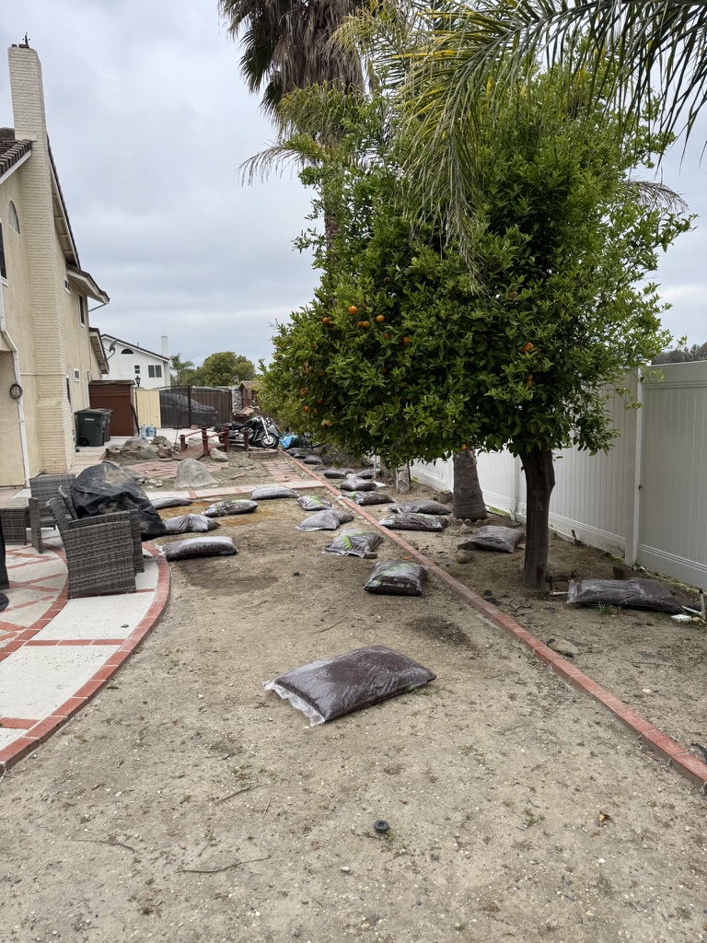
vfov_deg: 71.6
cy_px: 472
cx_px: 354
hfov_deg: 56.8
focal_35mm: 24
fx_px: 654
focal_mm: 6.76
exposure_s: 1/1238
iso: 80
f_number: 1.78
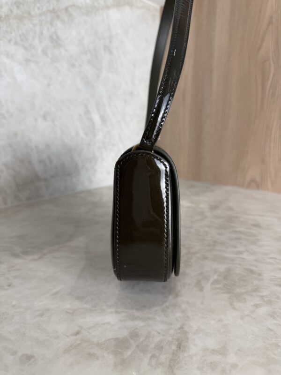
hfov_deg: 56.8
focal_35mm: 24
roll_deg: -0.1
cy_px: 188
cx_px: 140
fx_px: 260
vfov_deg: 71.6
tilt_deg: -12.7
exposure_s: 1/120
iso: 80
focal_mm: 6.76
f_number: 1.78
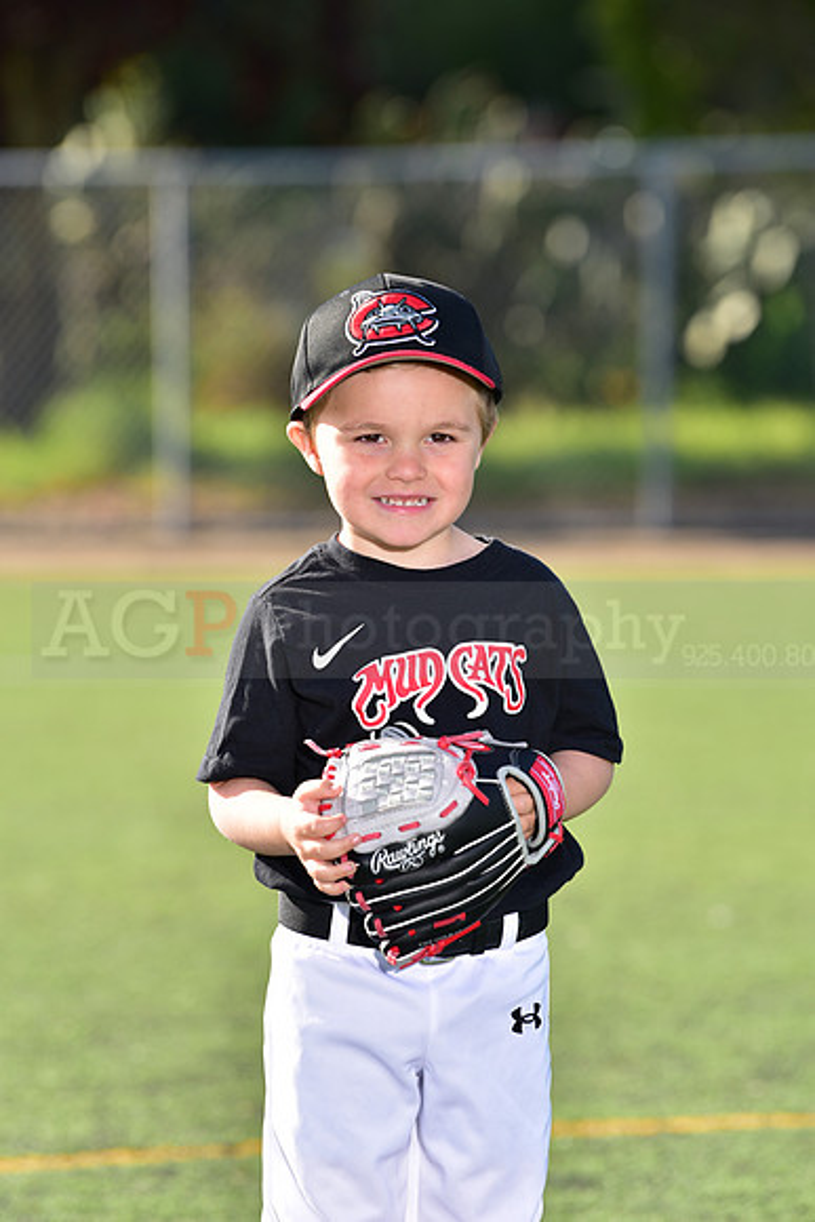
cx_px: 408
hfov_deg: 6.9
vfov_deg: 10.3
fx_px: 6787
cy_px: 611
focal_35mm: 200
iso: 80
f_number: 5
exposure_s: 1/250
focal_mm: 200
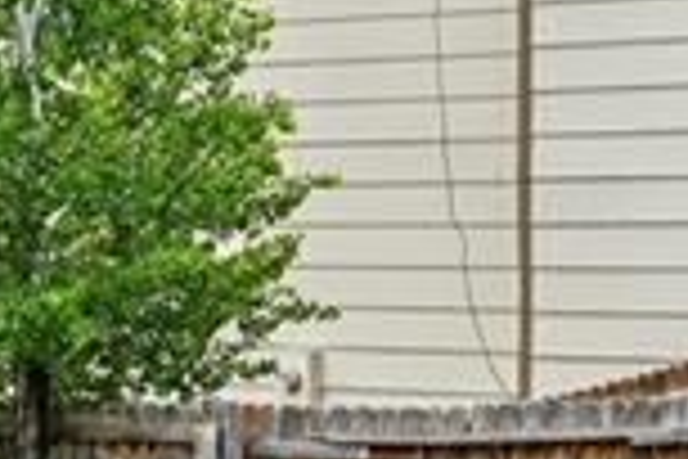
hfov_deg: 8.8
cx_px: -1237
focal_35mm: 201
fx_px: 3841
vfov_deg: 6.8
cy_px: 252
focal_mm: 30
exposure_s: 1/100
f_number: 10
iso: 64
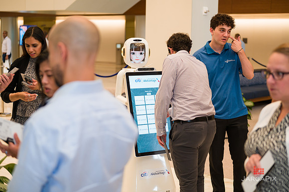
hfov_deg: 28.9
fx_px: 562
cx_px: 144
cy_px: 96
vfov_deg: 19.4
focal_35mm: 70
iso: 400
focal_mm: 70
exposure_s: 1/200
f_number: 3.2
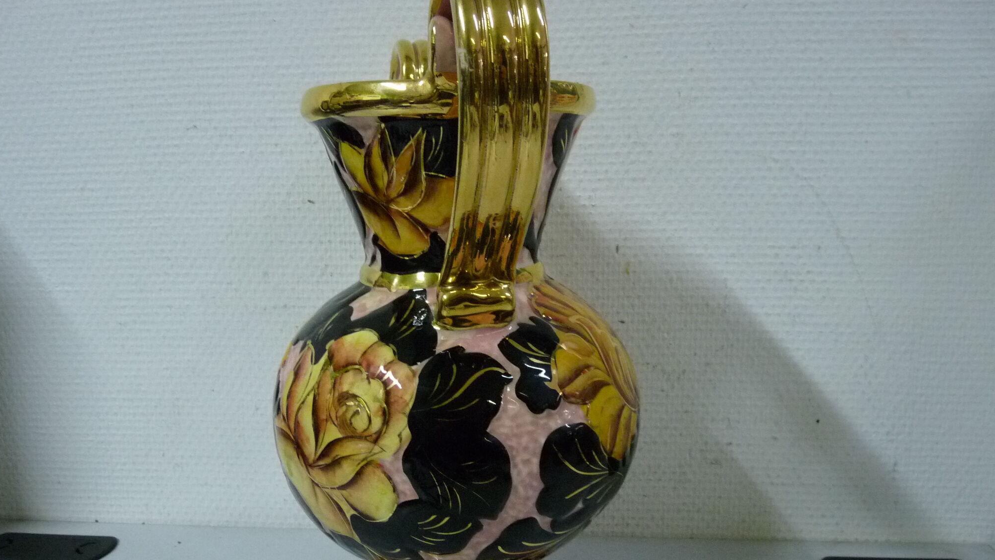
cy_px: 308
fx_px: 792
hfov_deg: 64.3
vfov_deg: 38.9
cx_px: 488
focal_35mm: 30
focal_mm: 4.8
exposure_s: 1/20
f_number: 2.8
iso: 400
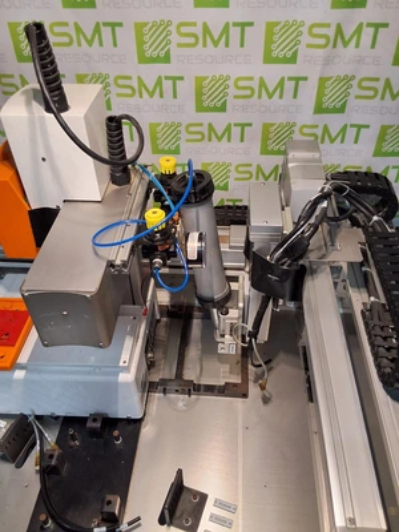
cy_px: 266
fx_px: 430
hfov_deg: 49.7
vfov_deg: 63.4
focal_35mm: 28
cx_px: 200
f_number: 1.9
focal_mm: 2.91
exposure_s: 1/40
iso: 200
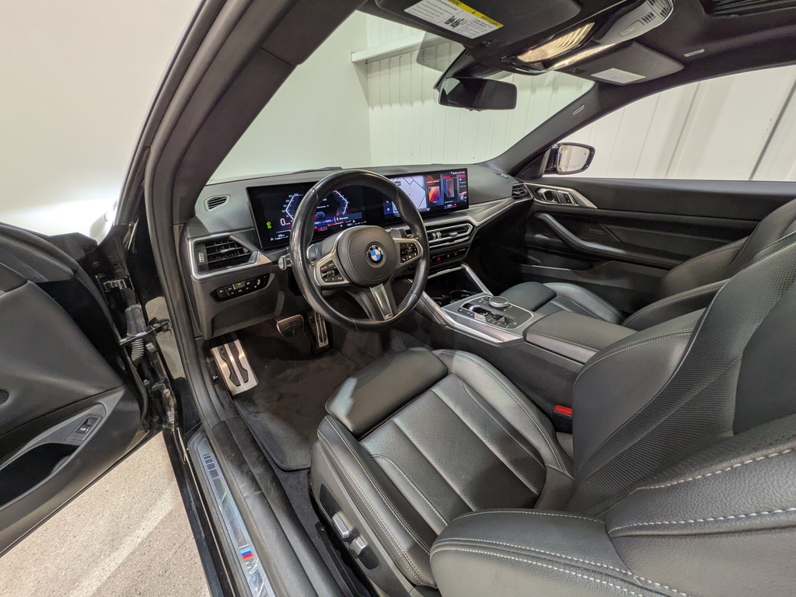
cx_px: 398
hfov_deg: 102.1
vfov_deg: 85.7
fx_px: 322
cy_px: 298
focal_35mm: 14
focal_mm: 1.83
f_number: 2.2
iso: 56
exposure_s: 1/40
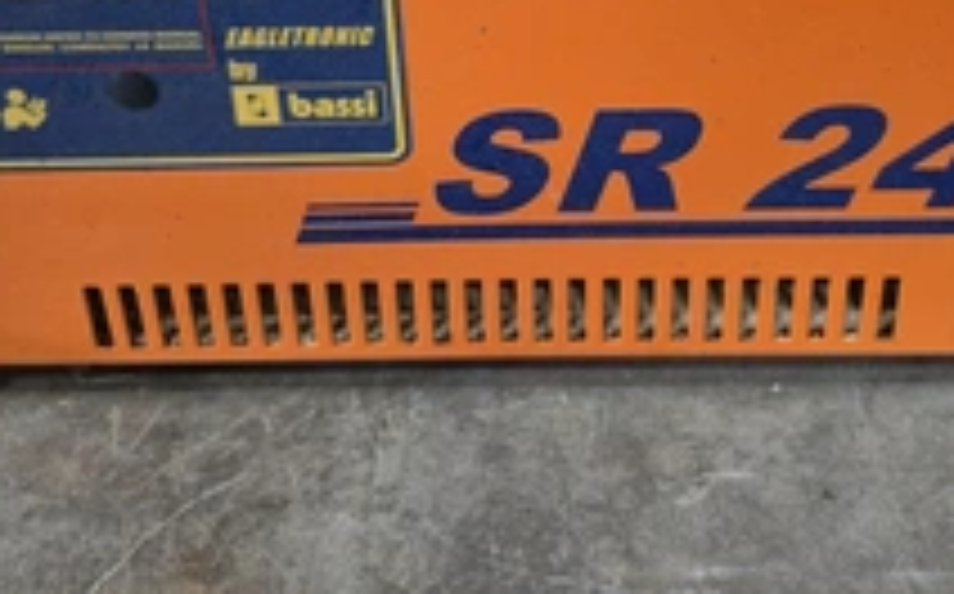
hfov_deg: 43.4
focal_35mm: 46
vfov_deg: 25.7
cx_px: 549
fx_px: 1195
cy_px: -72
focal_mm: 5.4
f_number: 1.8
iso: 160
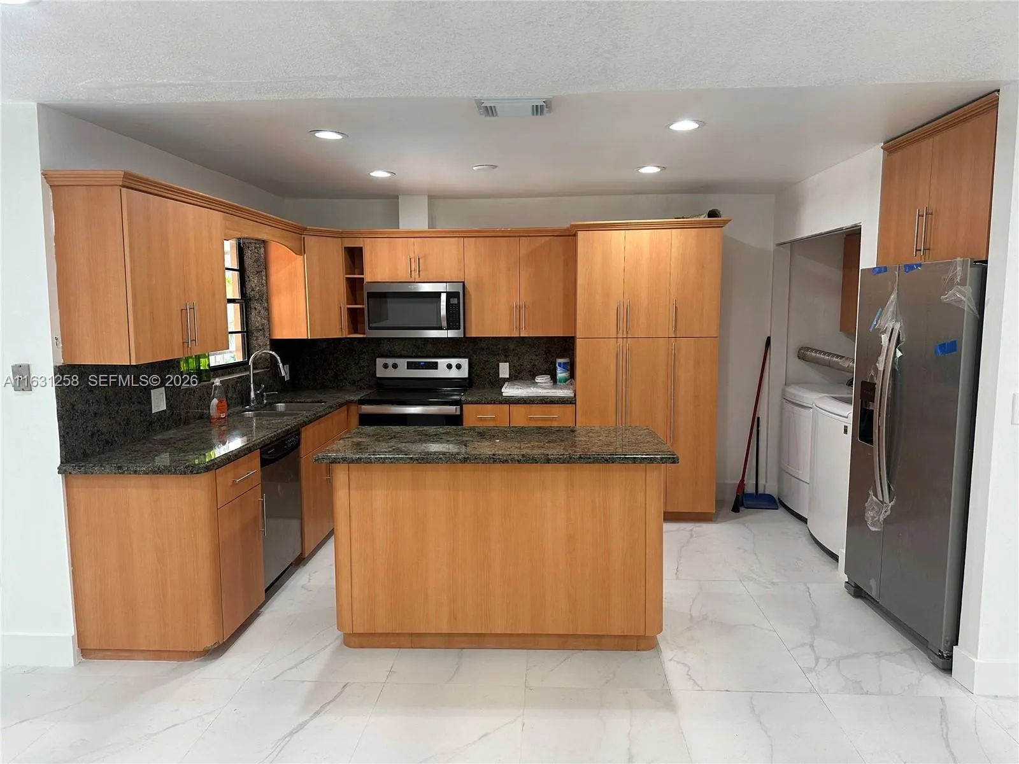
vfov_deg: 56.8
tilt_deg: -5.9
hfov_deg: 71.6
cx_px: 510
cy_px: 382
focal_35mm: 24
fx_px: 706
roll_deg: -0.1
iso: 160
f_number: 1.78
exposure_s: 1/120
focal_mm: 6.86
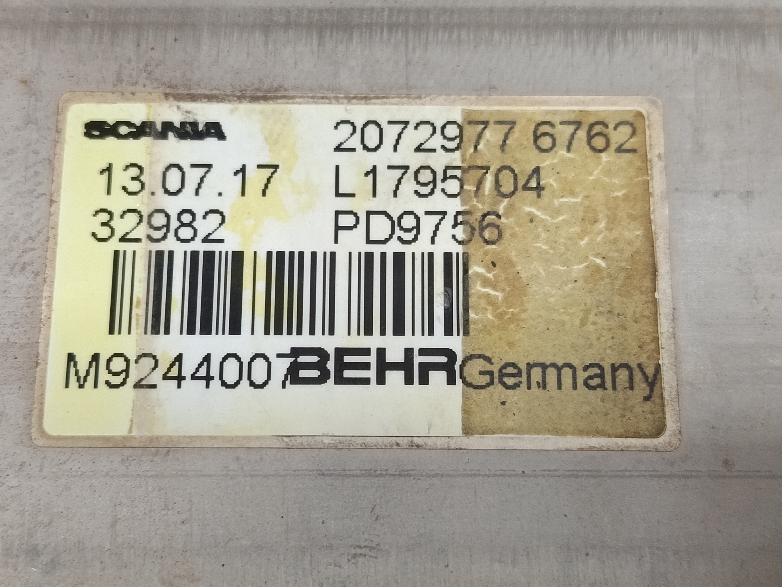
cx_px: 391
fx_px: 1355
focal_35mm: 60
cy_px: 294
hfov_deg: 32.2
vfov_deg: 24.4
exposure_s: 1/100
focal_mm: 5.24
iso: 1127
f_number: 1.7
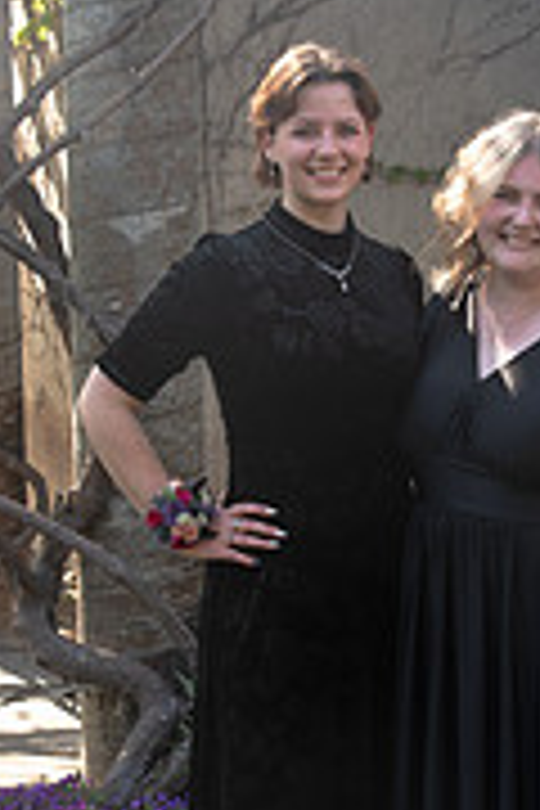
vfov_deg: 18.5
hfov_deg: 12.4
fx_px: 2475
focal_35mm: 110
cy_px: 562
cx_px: 369
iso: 250
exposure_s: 1/125
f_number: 6.3
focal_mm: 44
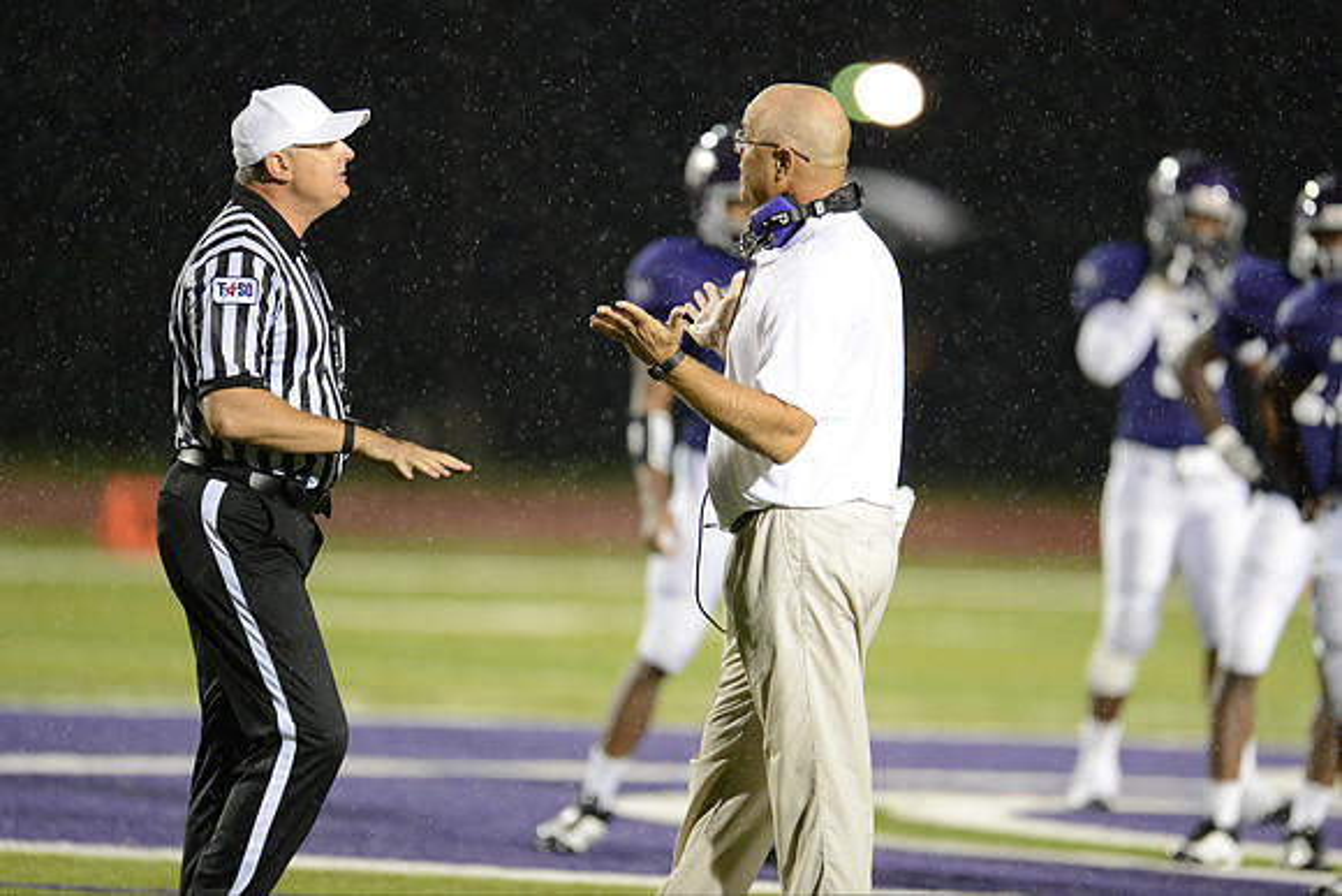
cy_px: 448
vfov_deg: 3.4
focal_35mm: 400
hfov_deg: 5.2
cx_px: 671
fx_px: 14914
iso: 5000
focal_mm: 400
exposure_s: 1/1000
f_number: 2.8
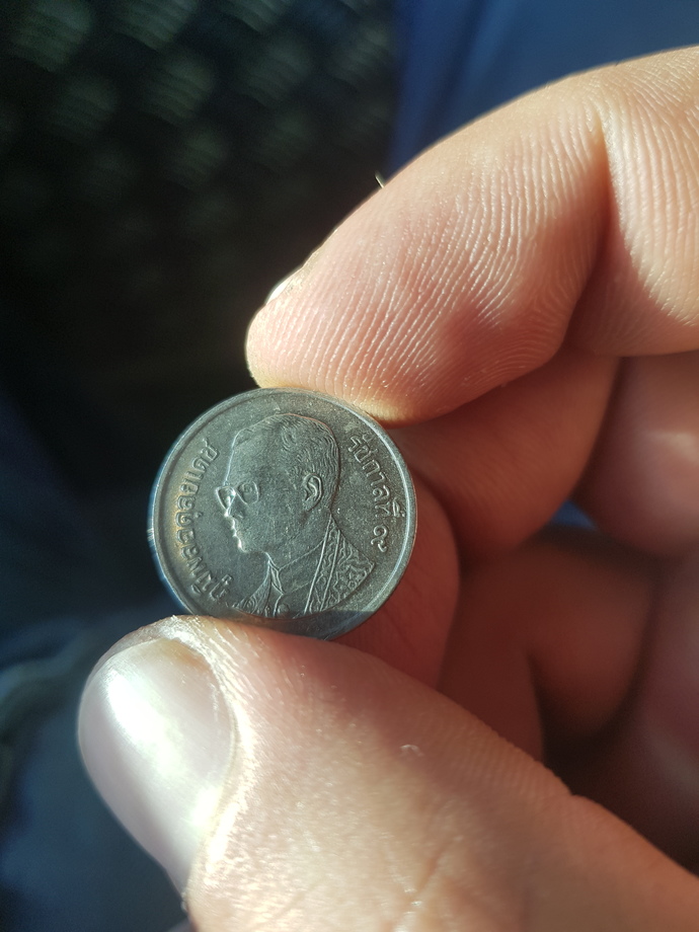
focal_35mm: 26
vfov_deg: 67.3
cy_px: 466
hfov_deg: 53.1
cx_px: 350
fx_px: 700
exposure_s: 1/132
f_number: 1.7
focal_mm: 4.2
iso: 40
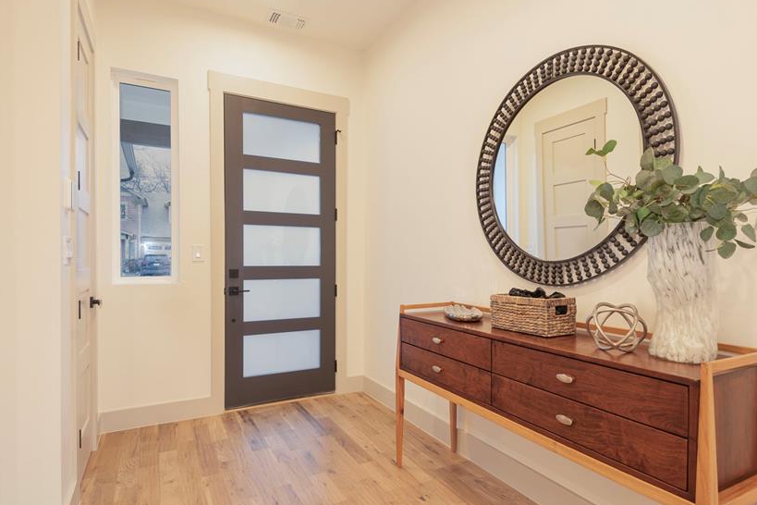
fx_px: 421
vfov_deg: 61.9
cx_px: 385
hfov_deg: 84.0
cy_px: 263
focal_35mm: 20
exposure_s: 1/1.67
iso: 100
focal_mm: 16
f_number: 7.1
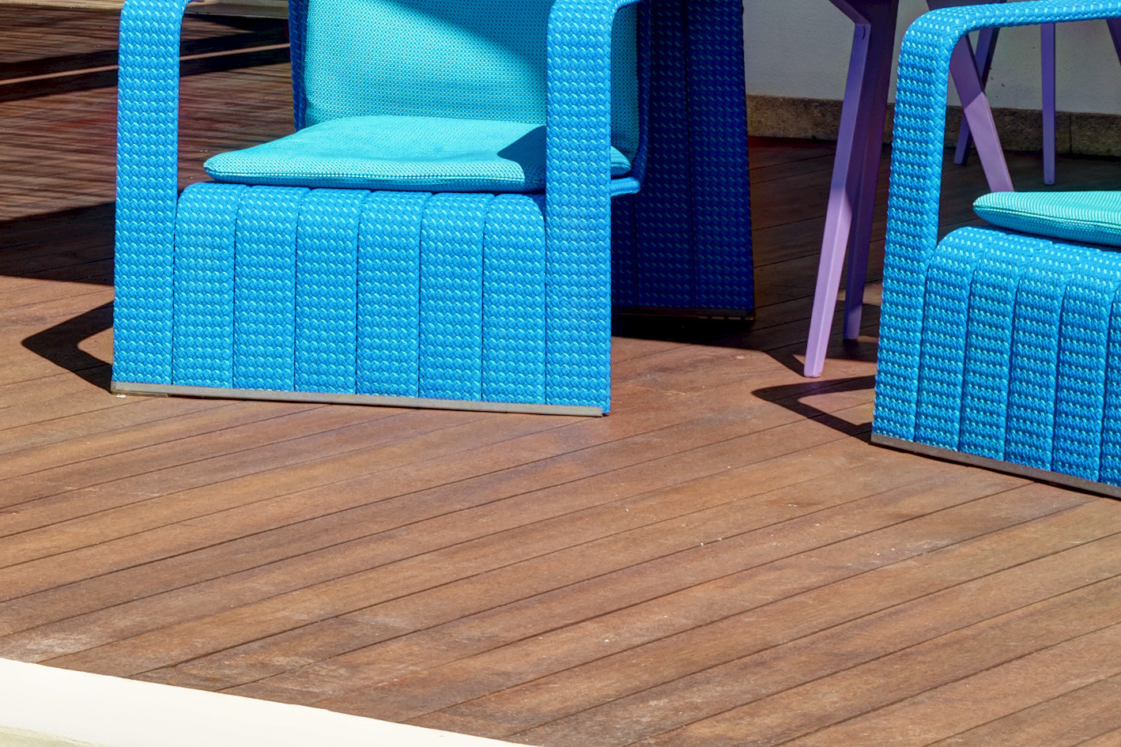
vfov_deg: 8.1
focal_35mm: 165
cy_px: -436
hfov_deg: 12.0
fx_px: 5137
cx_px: -459
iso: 100
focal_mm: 39
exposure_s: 1/40
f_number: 14
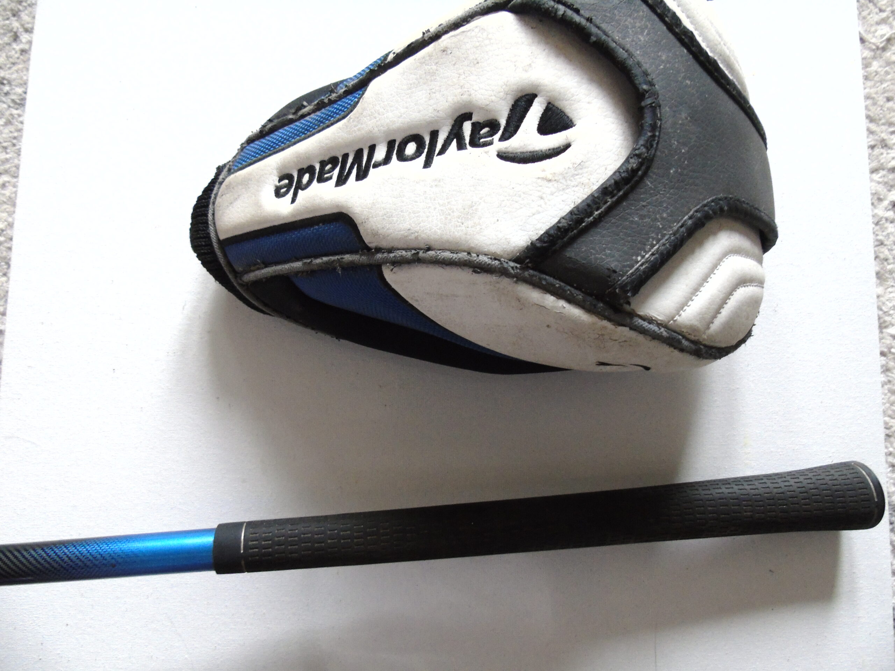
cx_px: 448
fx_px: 646
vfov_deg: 54.9
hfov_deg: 69.4
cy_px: 336
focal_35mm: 25
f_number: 3.4
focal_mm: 4.4
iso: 400
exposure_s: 1/20
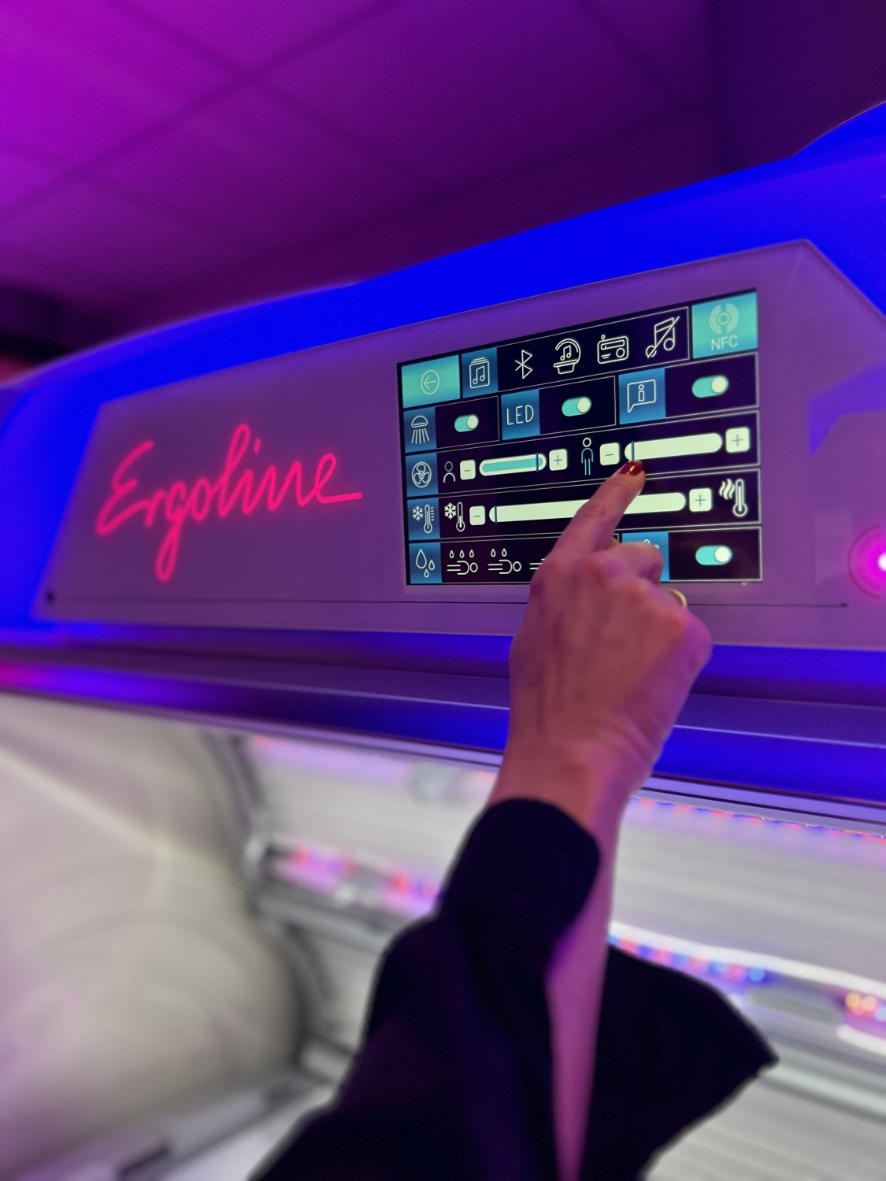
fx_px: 887
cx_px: 443
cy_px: 590
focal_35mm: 26
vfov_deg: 67.3
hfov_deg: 53.1
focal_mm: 5.7
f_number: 1.5
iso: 50
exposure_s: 1/100
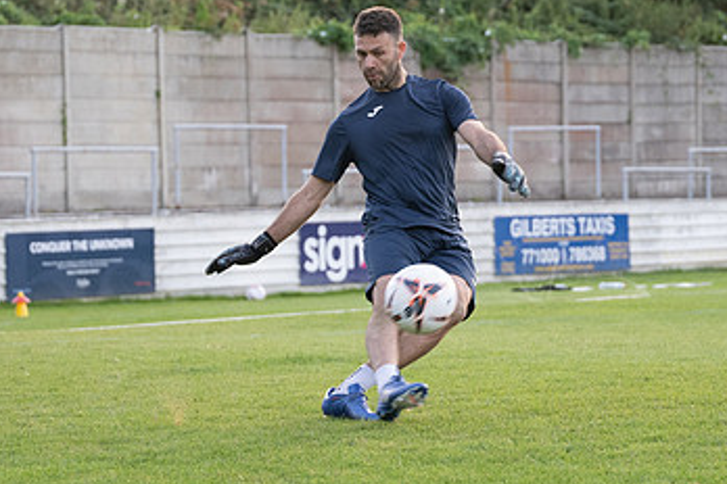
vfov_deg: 7.8
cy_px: 211
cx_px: 338
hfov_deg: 11.7
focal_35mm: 175
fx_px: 3534
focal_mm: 70
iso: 1000
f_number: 2.8
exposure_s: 1/640
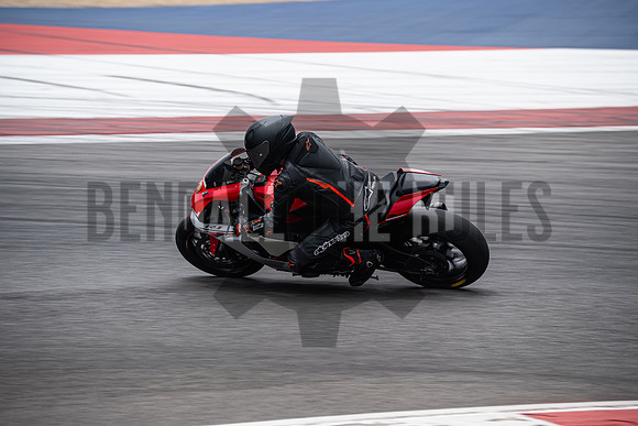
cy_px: 213
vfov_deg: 6.5
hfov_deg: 9.8
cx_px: 319
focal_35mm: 210
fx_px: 3722
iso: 160
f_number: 4.5
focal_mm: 140
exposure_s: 1/250
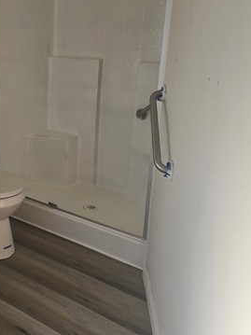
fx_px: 397
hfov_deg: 33.9
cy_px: 133
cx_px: 46
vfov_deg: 45.5
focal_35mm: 41
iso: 20
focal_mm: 6.3
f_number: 1.7
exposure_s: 1/180
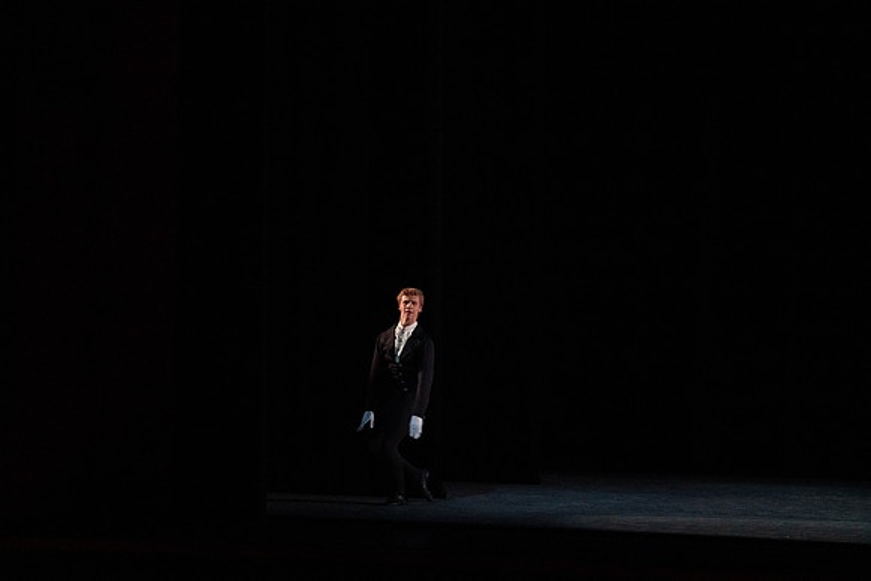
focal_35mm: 127
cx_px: 436
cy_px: 290
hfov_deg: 16.1
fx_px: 3073
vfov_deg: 10.8
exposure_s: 1/400
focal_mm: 127
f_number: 5.6
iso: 16000
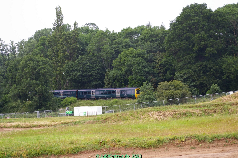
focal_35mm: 84
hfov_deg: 24.3
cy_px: 79
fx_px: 552
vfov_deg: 16.4
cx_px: 119
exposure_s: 1/90
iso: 400
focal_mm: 55
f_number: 8
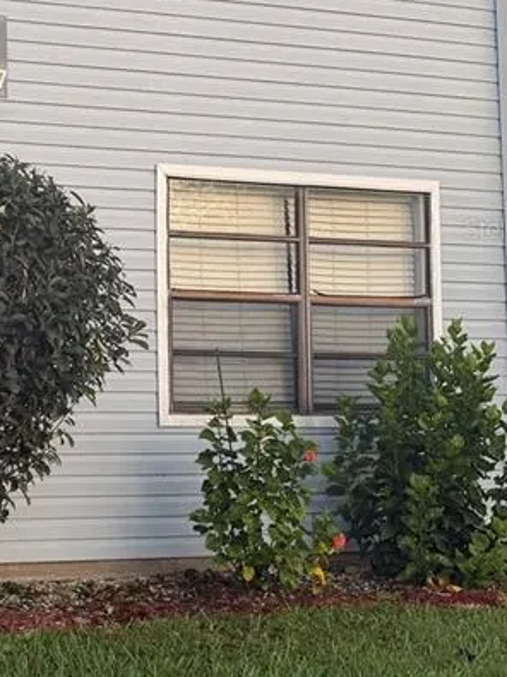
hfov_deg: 18.5
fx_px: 1426
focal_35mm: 73
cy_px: 228
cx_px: -185
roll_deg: -0.4
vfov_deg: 26.5
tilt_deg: +4.9
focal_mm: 6.76
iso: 50
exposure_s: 1/121
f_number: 1.78
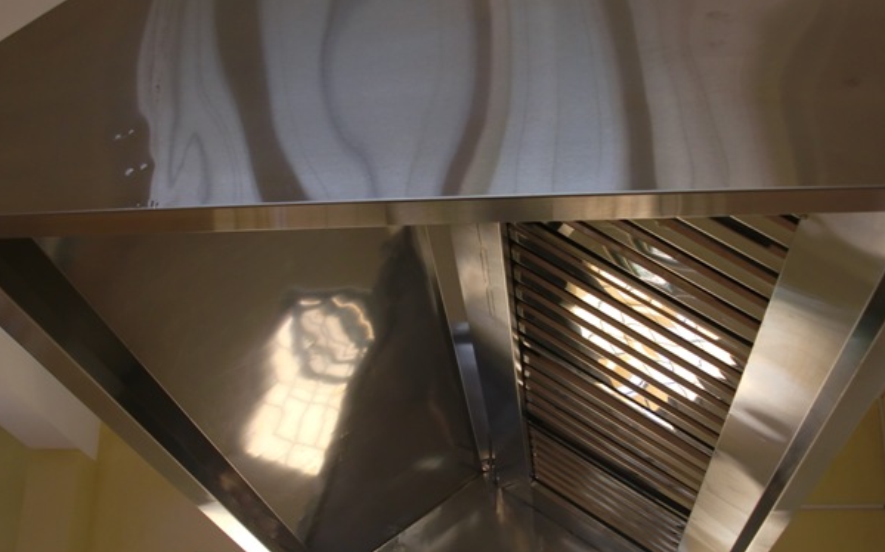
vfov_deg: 25.3
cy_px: 322
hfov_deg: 39.6
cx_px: 458
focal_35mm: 51
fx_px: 1230
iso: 64
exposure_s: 1/60
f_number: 2.8
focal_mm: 6.3
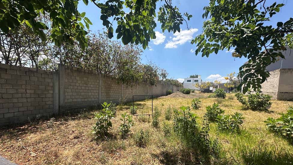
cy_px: 99
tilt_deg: -2.6
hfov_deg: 99.4
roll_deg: -2.0
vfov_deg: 66.4
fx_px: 124
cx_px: 144
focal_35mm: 16
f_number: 2.2
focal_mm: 2.22
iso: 40
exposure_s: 1/1473
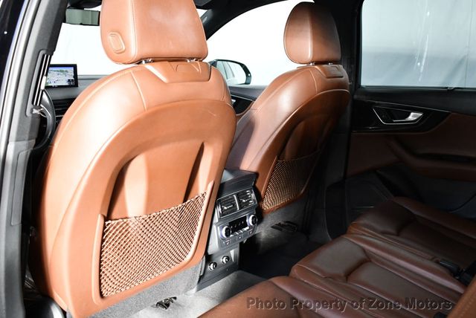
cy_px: 159
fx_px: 476
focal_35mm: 36
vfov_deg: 36.9
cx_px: 238
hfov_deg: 53.1
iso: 2000
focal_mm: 18
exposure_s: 1/125
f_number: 3.5
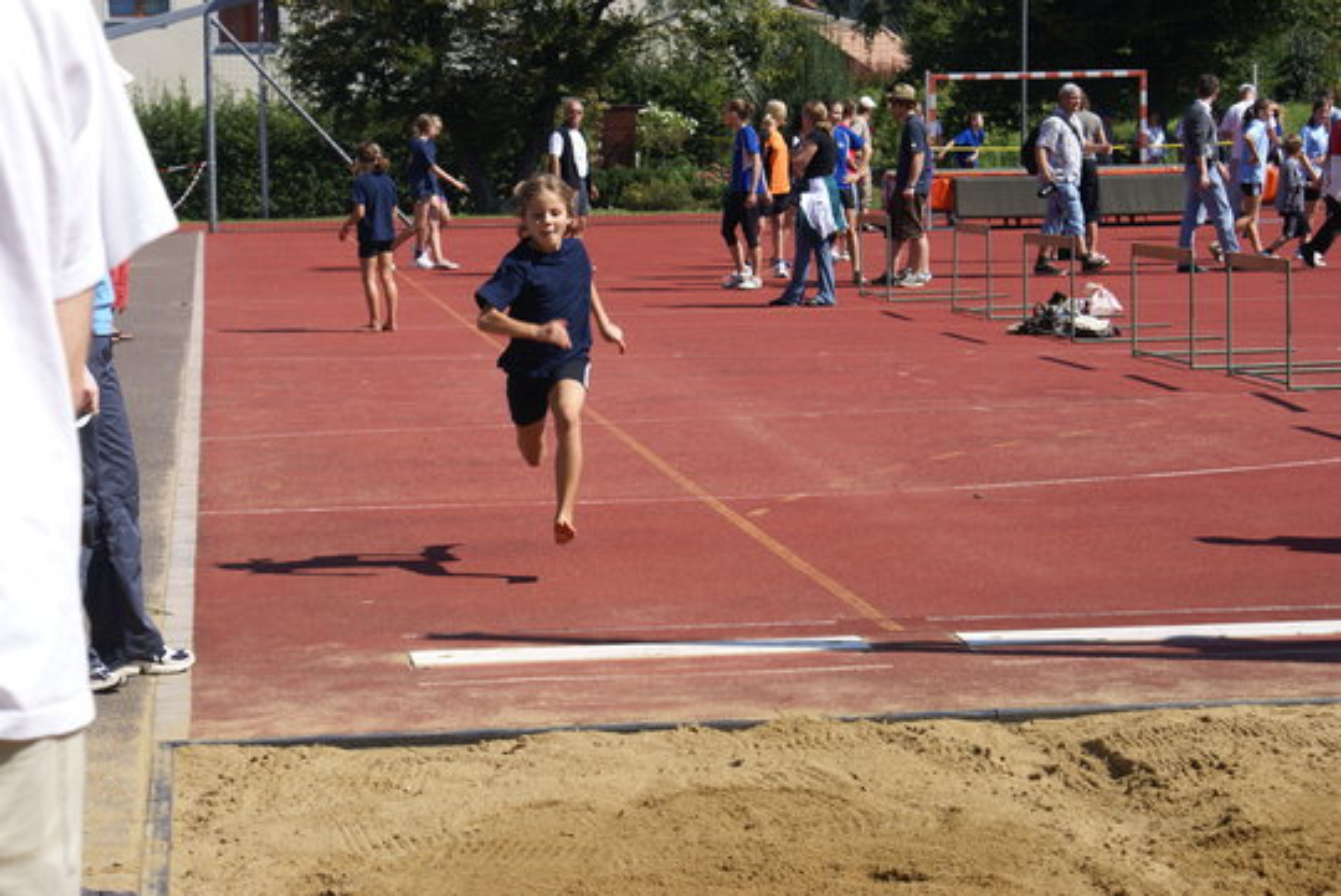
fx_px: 3355
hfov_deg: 22.6
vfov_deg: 15.2
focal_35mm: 90
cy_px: 448
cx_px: 670
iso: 100
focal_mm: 60
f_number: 7.1
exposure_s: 1/320
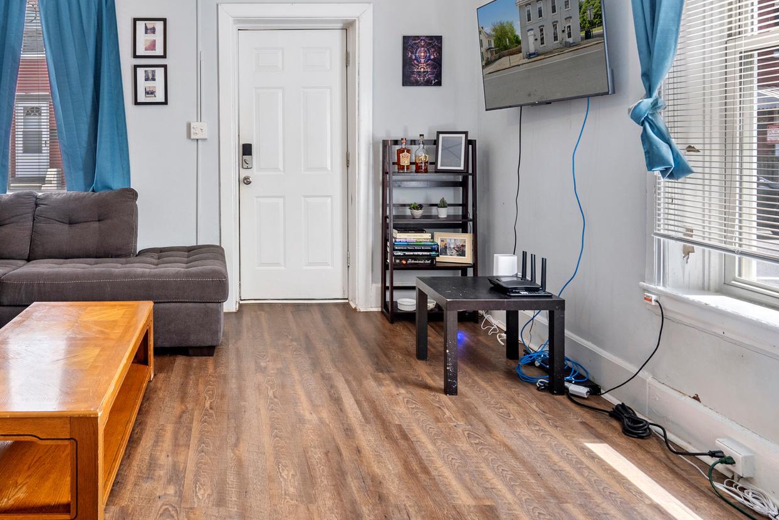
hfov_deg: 63.3
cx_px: 241
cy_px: 158
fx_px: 606
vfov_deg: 45.4
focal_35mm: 28
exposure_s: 1/4
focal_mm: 17
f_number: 8
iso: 640
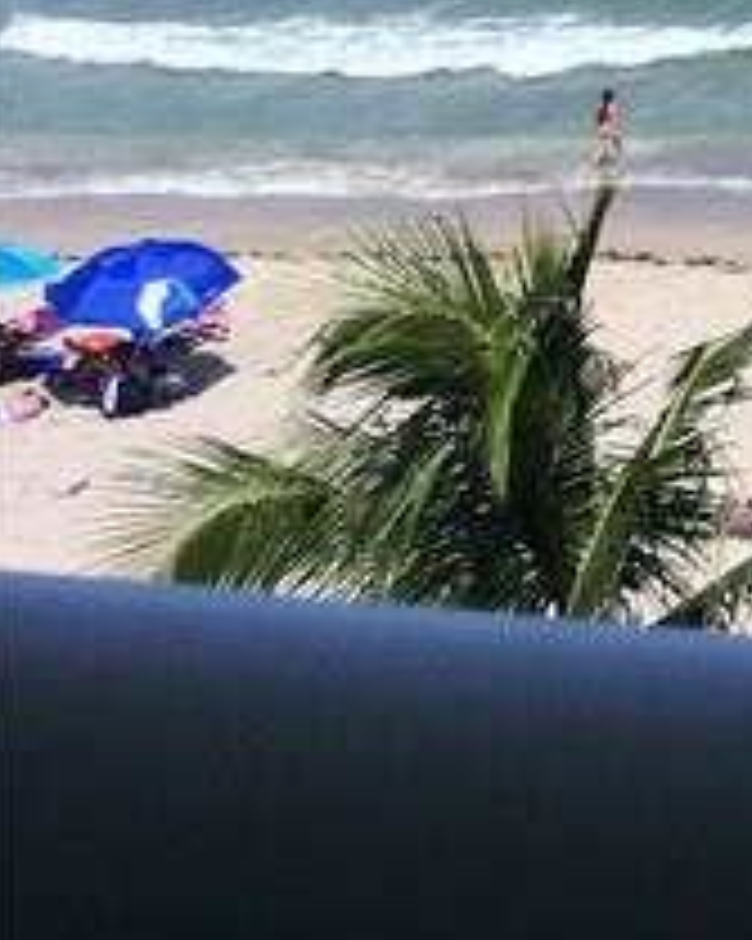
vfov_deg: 12.9
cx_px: 2292
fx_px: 3870
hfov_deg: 8.9
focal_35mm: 139
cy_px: -616
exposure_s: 1/1789
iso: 25
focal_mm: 4.15
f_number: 2.2
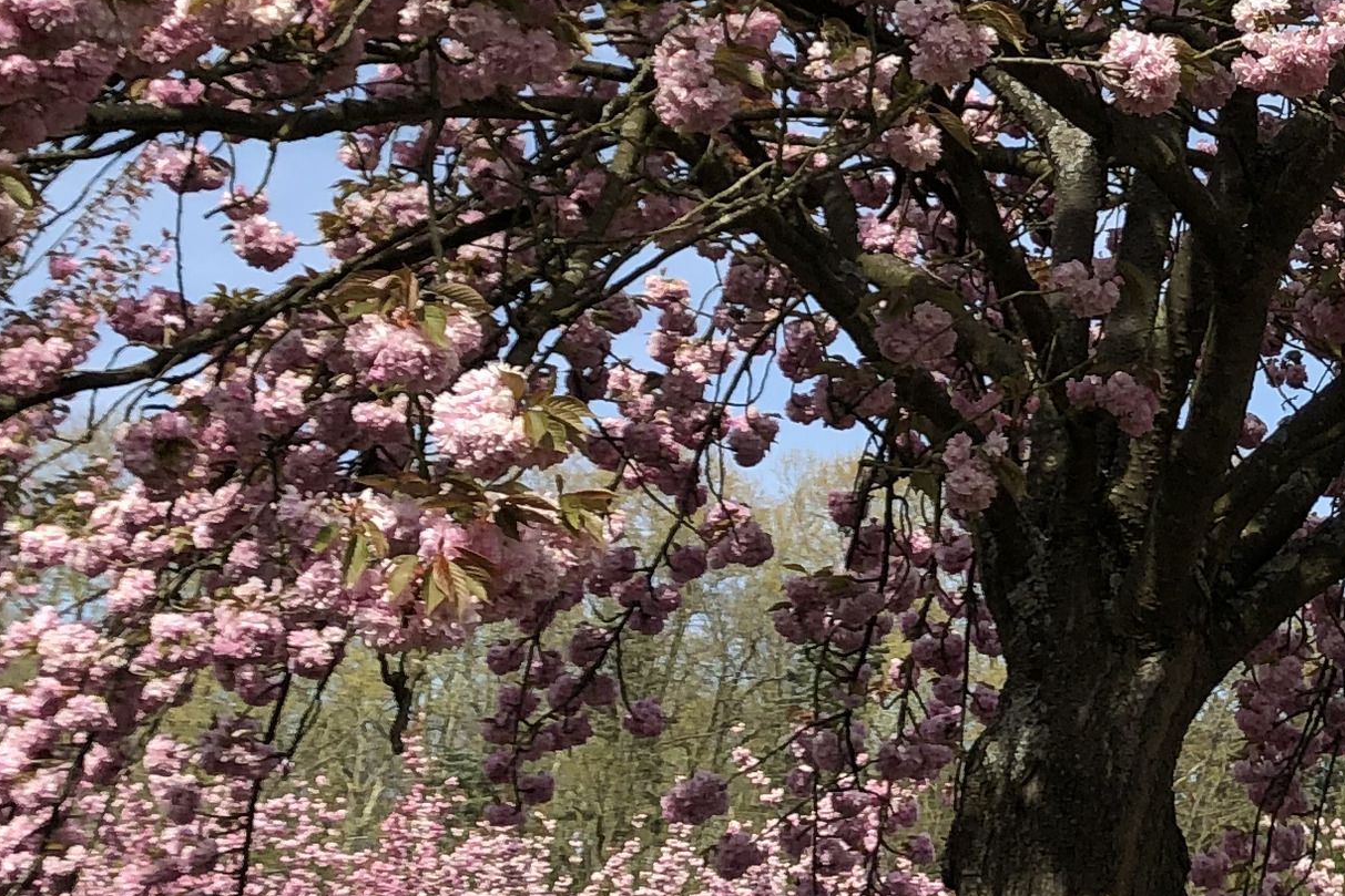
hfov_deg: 20.5
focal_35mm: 96
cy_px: -25
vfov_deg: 14.0
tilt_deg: +20.4
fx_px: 3587
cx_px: 1359
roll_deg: +0.6
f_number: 1.8
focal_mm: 4
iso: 20
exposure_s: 1/1350
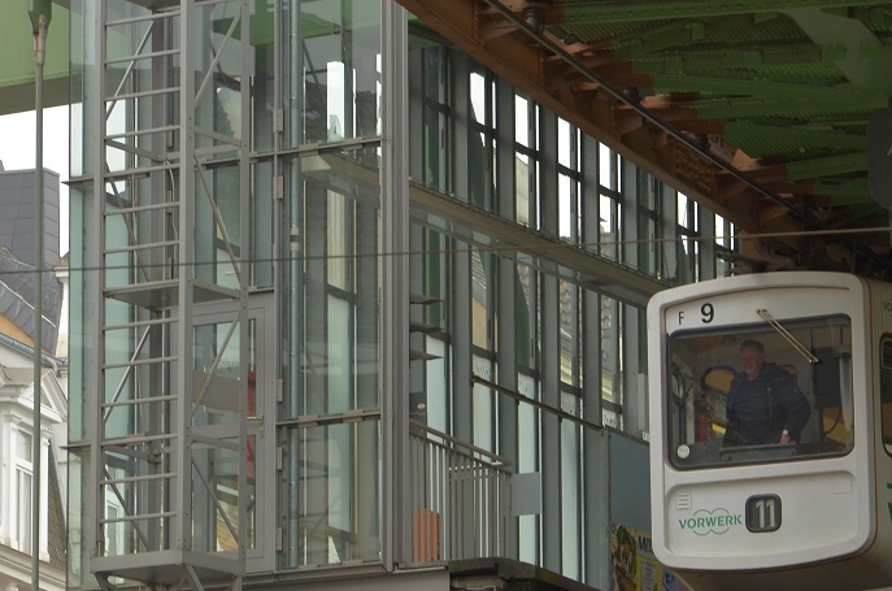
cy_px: 403
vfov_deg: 5.8
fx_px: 5804
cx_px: 571
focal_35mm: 235
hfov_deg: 8.8
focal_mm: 105
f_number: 8
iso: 280
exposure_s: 1/80
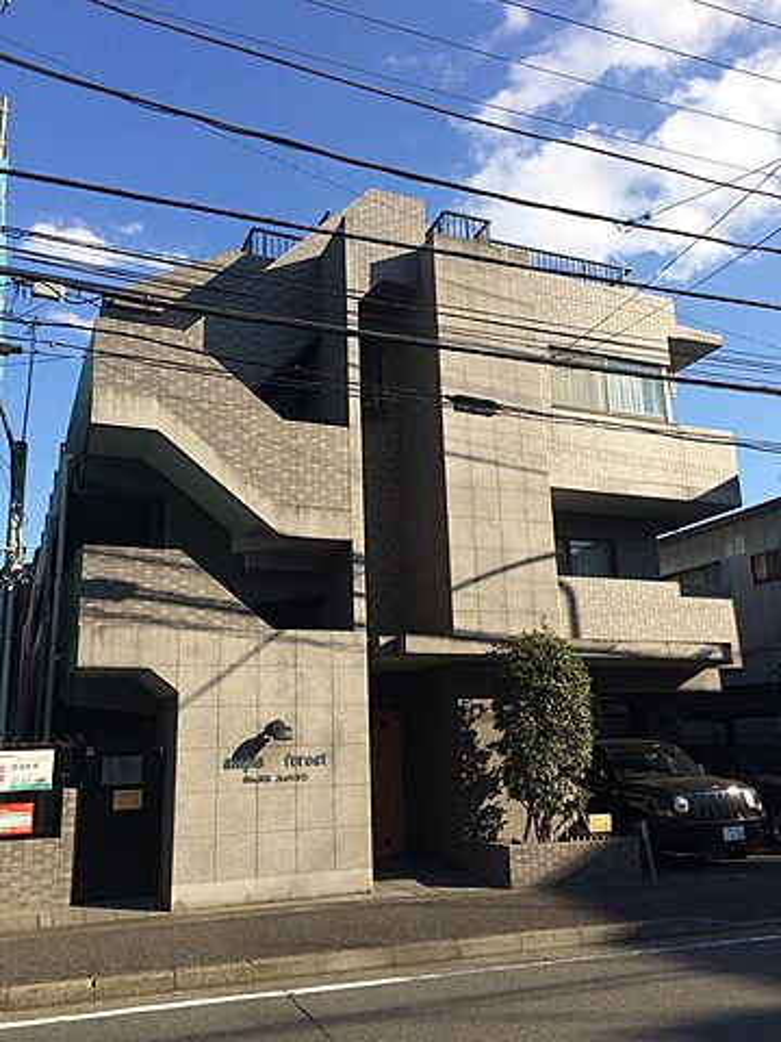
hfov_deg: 48.2
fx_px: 872
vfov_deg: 61.7
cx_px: 390
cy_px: 521
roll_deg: +2.4
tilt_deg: +13.1
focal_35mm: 29
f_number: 2.2
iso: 32
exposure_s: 1/1580
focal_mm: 4.15
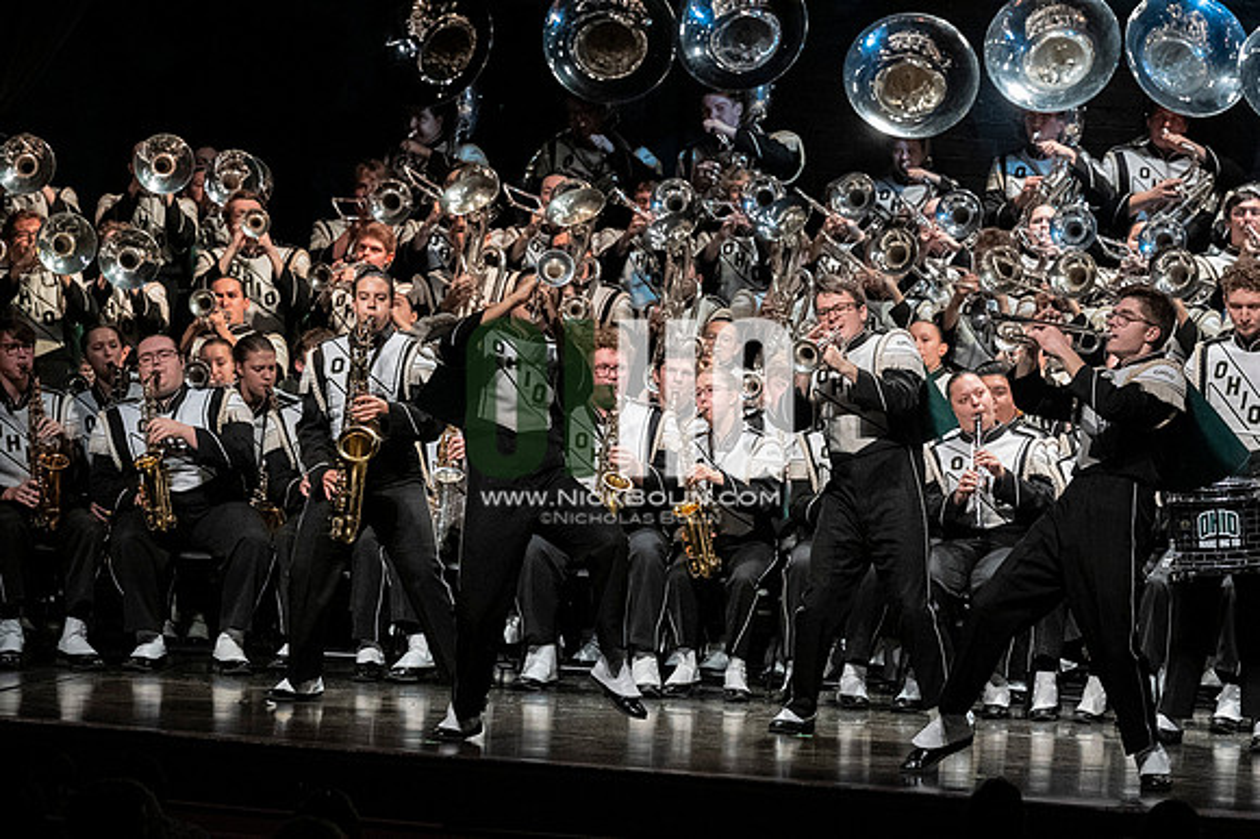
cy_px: 420
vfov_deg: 6.5
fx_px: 7346
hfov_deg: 9.8
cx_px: 630
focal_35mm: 210
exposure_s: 1/500
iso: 4000
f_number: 4
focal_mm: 140
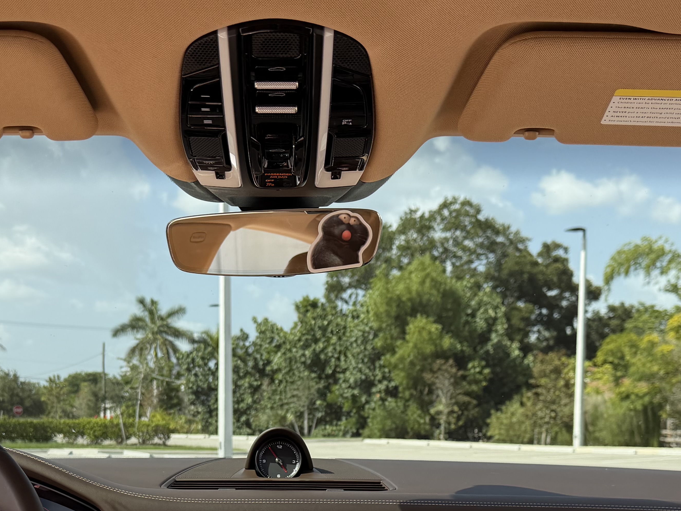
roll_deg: +0.5
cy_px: 496
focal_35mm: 52
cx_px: 282
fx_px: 1023
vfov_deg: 26.7
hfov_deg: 36.7
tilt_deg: -4.1
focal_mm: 6.76
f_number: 1.78
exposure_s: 1/1032
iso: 100
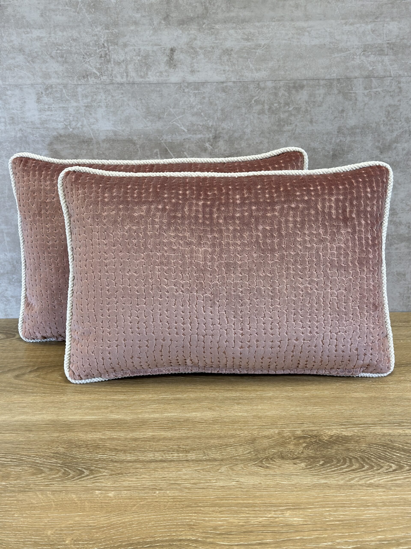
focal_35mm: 48
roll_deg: +1.0
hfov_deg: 30.3
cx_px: 206
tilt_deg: -17.7
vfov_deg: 39.7
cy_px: 274
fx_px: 760
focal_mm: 6.86
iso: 100
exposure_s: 1/170
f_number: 1.78
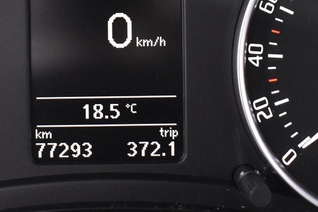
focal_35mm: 108
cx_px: 103
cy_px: 13
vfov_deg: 12.6
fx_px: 954
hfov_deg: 18.9
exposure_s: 1/15
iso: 3200
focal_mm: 22
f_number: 3.8
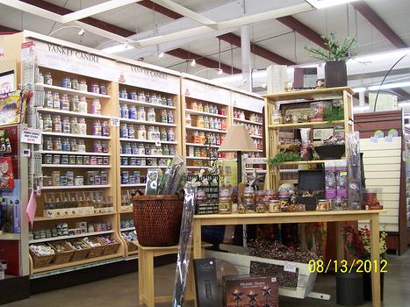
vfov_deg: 35.9
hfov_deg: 46.8
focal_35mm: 40
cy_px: 154
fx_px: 474
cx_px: 205
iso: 140
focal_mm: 6.7
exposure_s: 1/30
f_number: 2.8
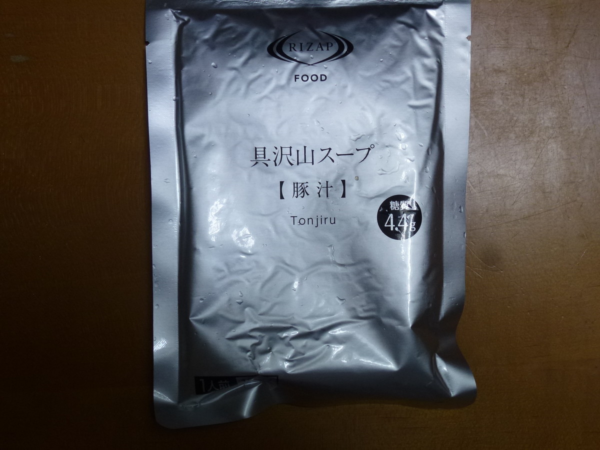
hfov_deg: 38.9
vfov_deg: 29.7
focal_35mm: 49
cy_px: 225
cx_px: 300
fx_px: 849
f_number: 4.1
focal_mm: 8.7
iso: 200
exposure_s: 1/80
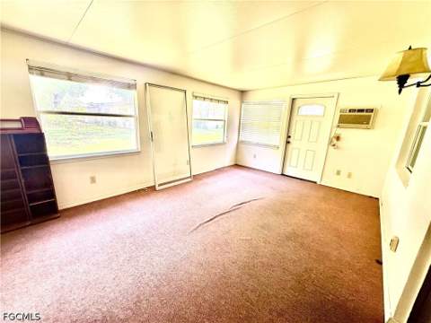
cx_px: 216
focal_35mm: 14
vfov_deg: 85.7
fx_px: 174
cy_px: 162
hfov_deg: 102.1
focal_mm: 2.22
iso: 250
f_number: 2.2
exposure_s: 1/99
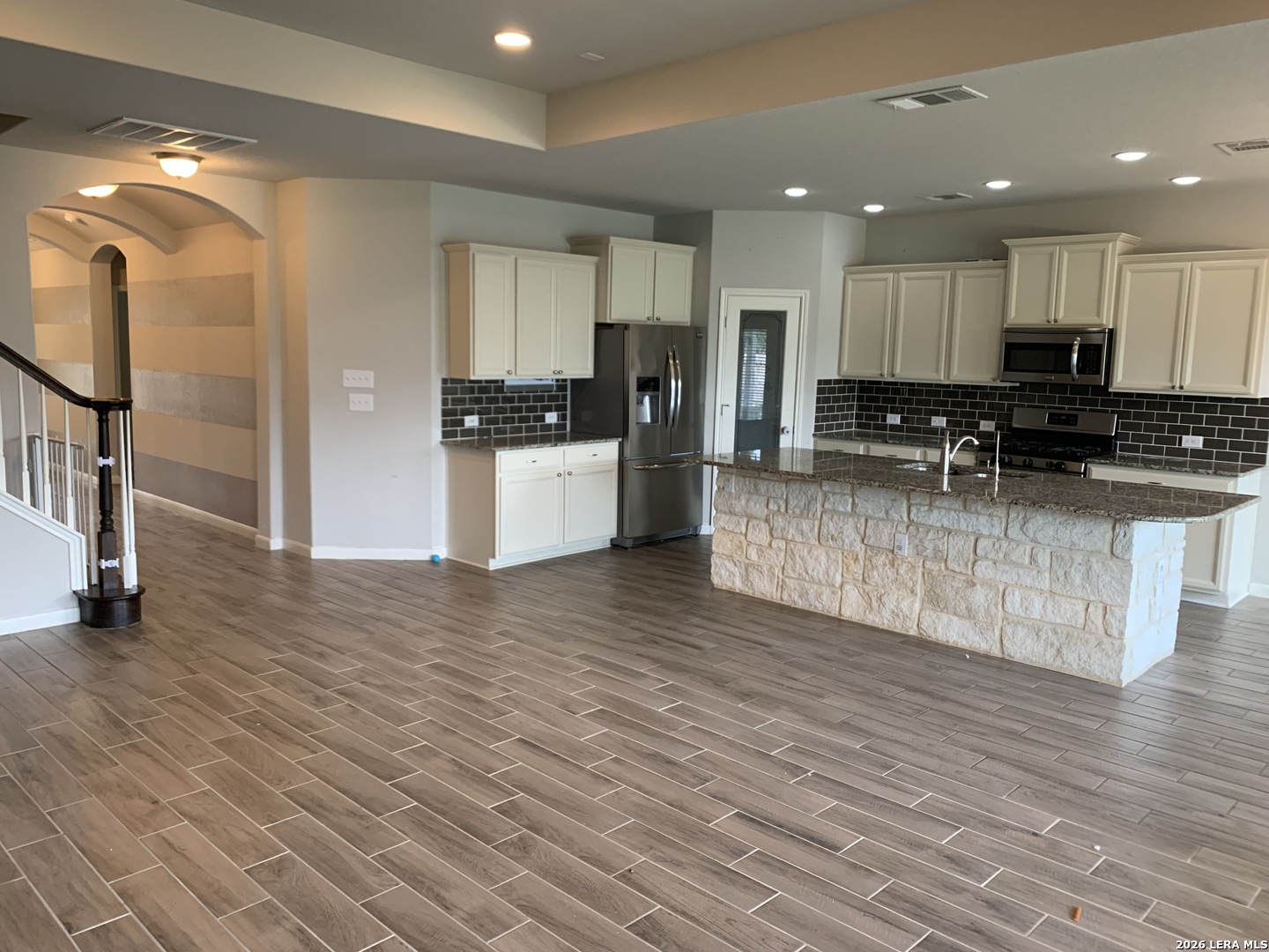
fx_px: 953
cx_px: 634
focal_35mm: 26
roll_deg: -1.9
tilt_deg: -7.2
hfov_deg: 67.3
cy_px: 476
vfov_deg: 53.1
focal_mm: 4.25
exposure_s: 1/60
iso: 160
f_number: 1.8
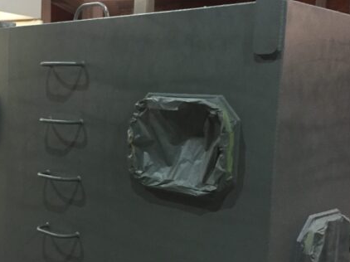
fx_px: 556
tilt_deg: -6.3
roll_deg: -1.1
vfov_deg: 26.5
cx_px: 104
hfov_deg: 34.5
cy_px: 155
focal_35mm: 55
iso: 250
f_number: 2.2
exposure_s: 1/25
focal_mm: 4.15
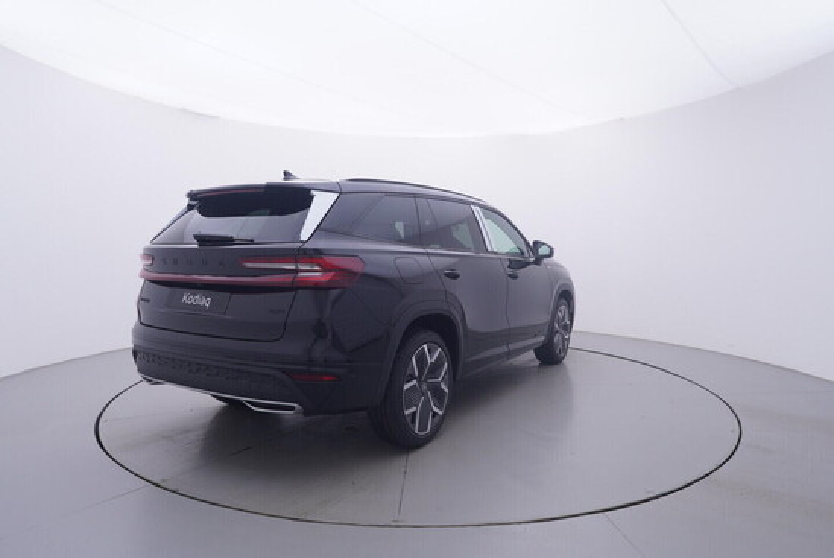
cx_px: 417
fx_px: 522
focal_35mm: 22
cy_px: 279
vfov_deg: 56.2
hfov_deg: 77.3
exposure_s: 1/80
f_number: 5
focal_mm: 15
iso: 200
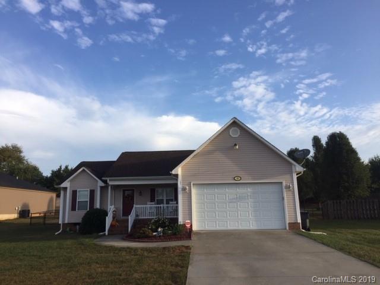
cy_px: 142
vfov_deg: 48.2
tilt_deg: +11.2
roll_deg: +0.5
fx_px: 318
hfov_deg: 61.7
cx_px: 190
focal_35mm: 29
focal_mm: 4.15
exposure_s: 1/1068
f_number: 2.2
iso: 32
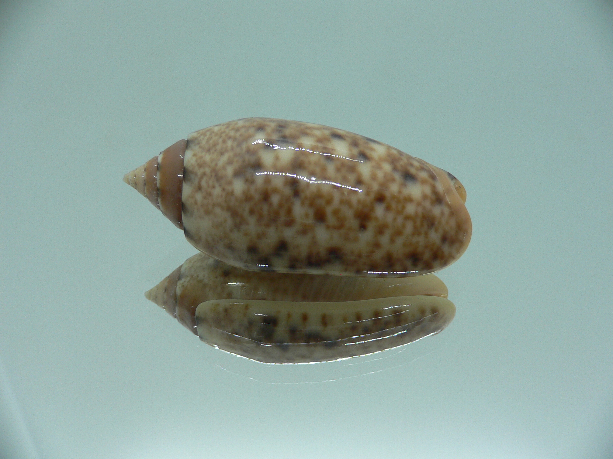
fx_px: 620
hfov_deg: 52.6
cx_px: 306
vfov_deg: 40.7
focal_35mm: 35
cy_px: 230
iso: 100
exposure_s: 1/60
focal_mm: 4.6
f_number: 2.8
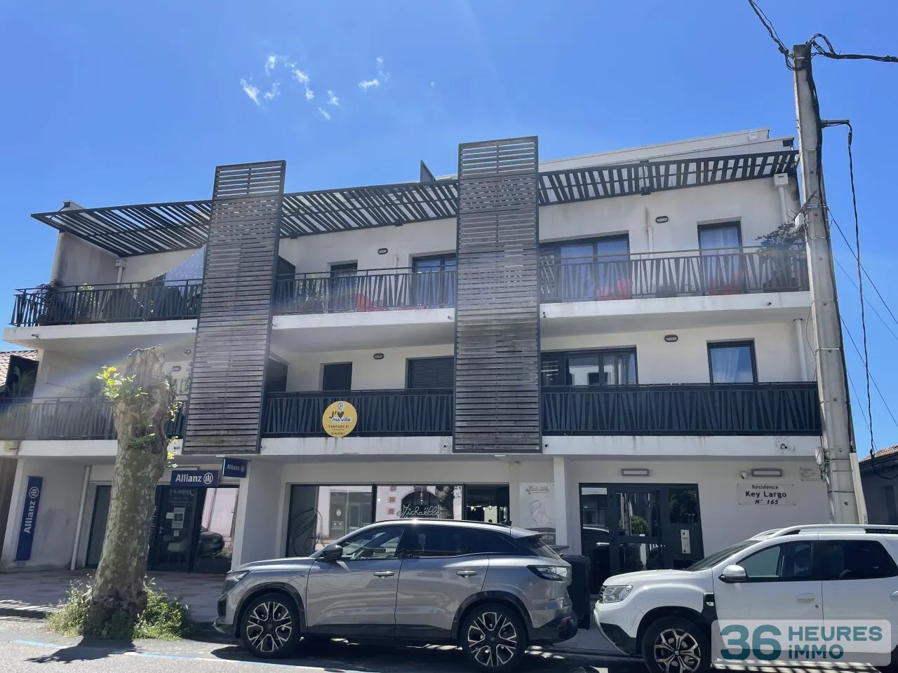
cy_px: 336
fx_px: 674
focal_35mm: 26
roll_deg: -1.2
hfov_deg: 67.3
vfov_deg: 53.1
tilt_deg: +16.4
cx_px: 449
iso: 32
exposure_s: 1/2304
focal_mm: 4.2
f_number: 1.6
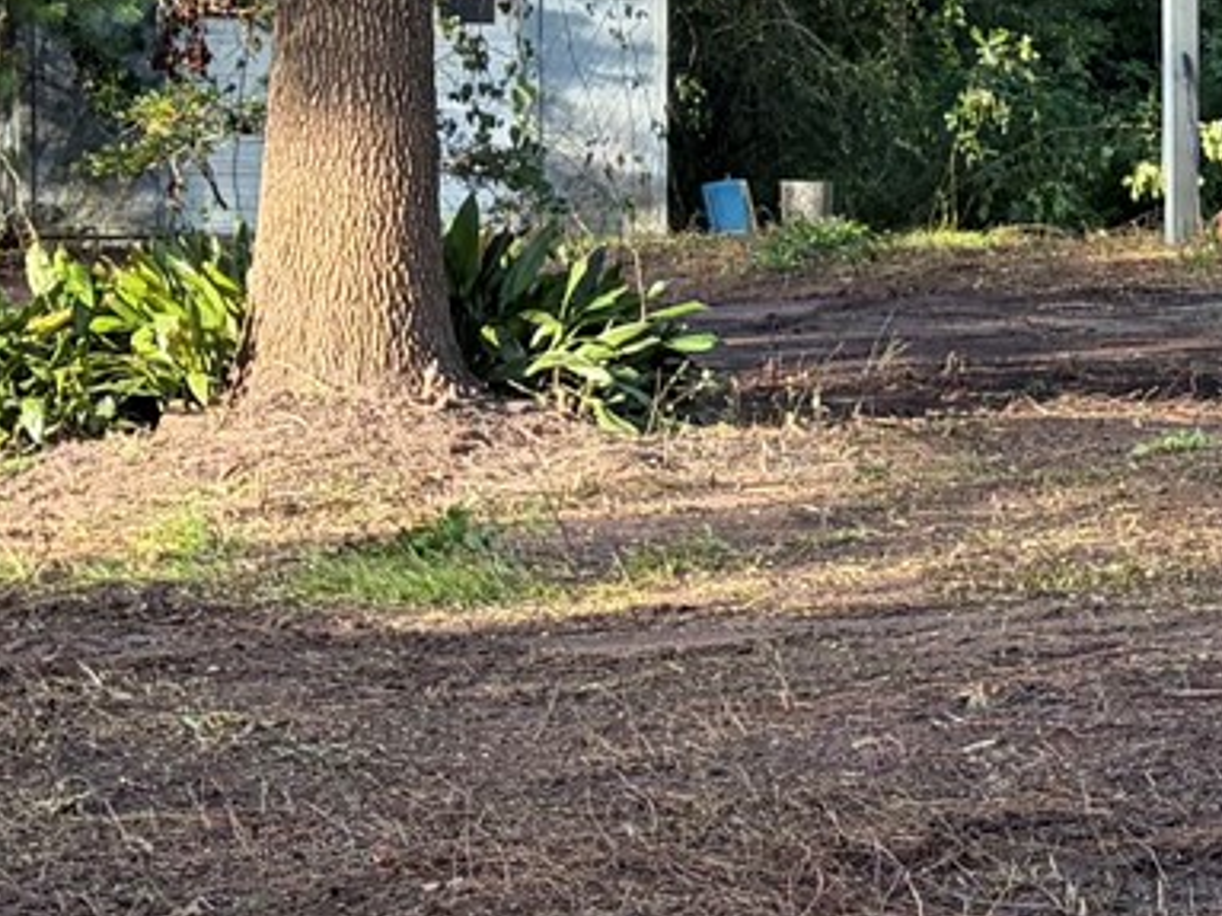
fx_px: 4905
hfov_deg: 13.2
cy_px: 469
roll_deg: -0.9
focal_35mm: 139
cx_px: 2004
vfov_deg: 10.7
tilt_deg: -5.5
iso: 64
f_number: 1.6
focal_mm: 5.96
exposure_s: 1/433
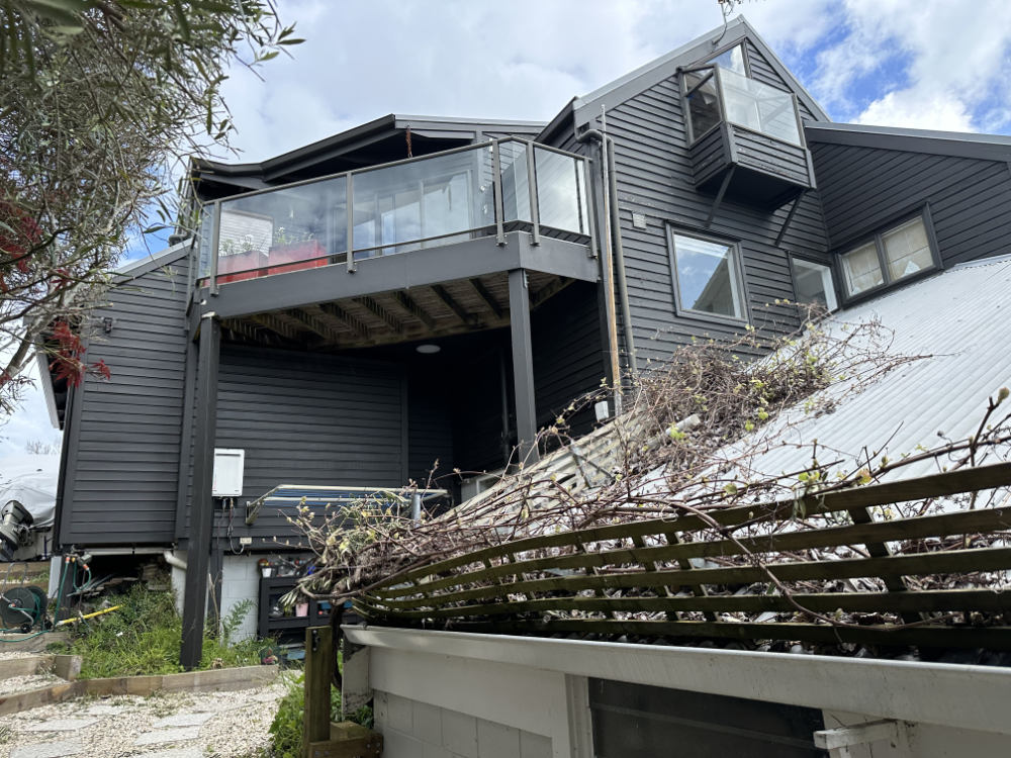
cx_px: 506
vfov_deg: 56.8
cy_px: 379
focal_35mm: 24
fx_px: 701
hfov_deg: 71.6
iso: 80
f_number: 1.8
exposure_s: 1/1541
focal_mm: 6.9
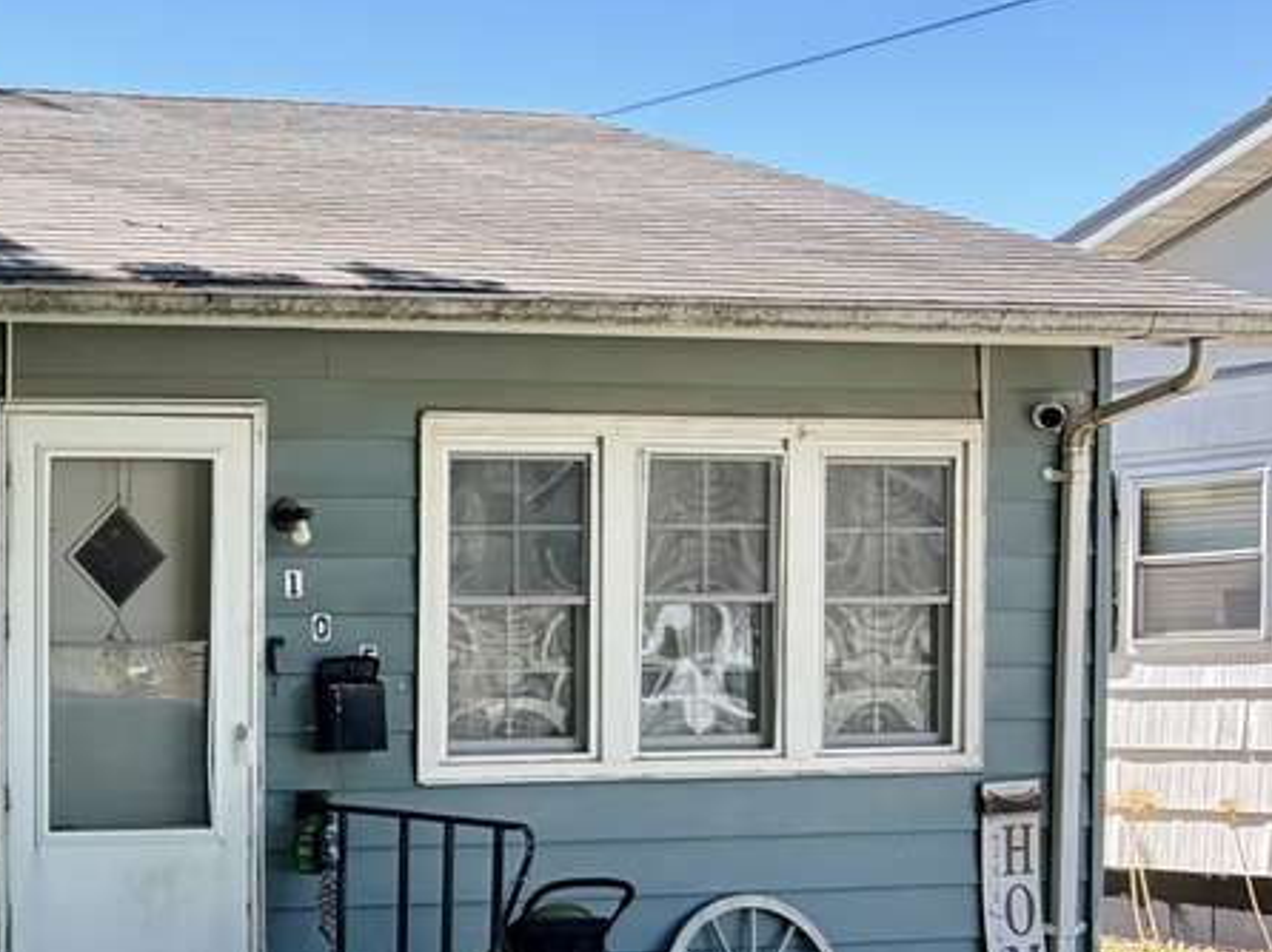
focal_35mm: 84
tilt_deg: -2.1
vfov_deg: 17.3
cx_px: -453
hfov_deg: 20.9
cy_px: 824
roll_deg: +0.9
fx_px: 3085
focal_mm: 5.96
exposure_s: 1/1155
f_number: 1.6
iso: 64
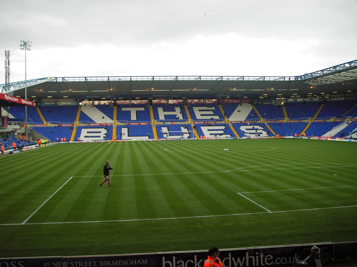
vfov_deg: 37.7
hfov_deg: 49.0
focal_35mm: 38
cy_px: 134
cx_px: 178
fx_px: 392
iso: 50
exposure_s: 1/60
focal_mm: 6.3
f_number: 3.3
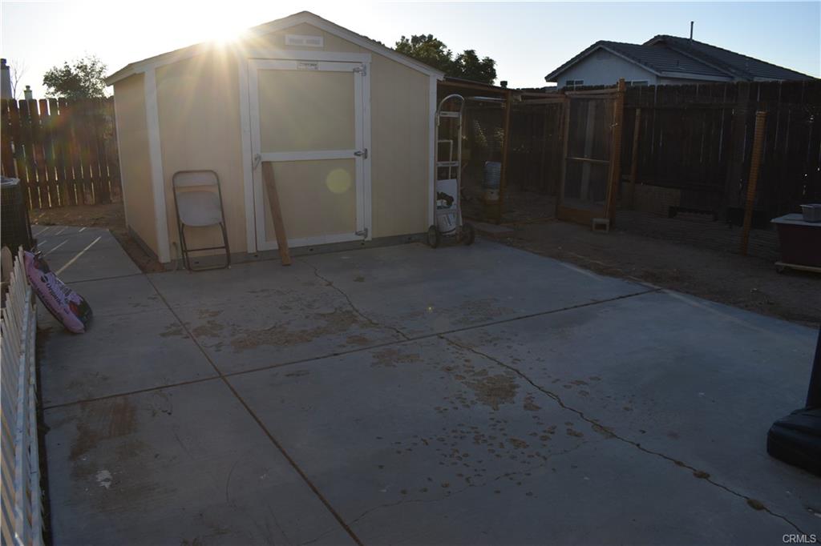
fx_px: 616
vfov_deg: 47.9
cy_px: 273
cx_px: 410
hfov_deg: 67.4
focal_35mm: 27
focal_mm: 18
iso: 100
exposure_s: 1/250
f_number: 8
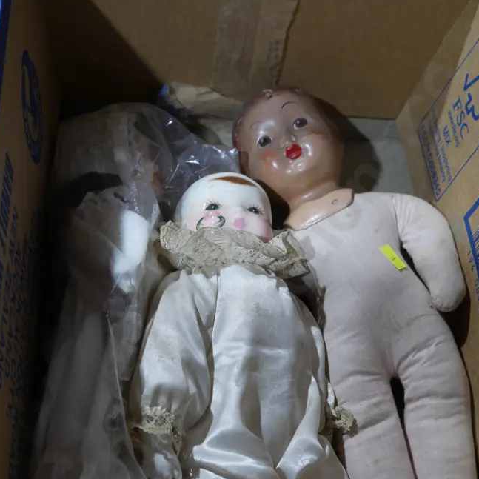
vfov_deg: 30.4
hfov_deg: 30.5
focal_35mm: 56
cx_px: 277
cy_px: 301
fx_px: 877
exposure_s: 1/60
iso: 800
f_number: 4.5
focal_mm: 20
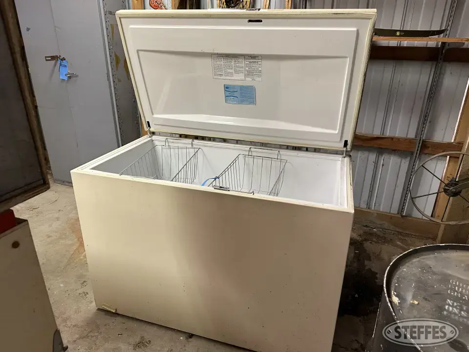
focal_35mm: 24
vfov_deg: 56.8
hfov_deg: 71.6
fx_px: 325
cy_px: 176
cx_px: 234
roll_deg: -0.8
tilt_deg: -21.8
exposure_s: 1/60
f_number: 1.78
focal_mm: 6.86
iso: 200
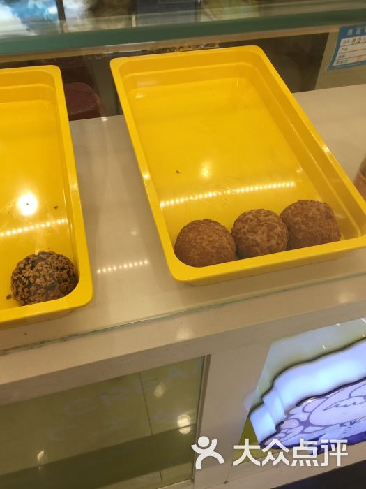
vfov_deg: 61.7
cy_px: 244
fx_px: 409
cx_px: 183
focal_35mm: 29
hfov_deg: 48.2
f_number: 2.2
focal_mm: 4.15
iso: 32
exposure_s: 1/33
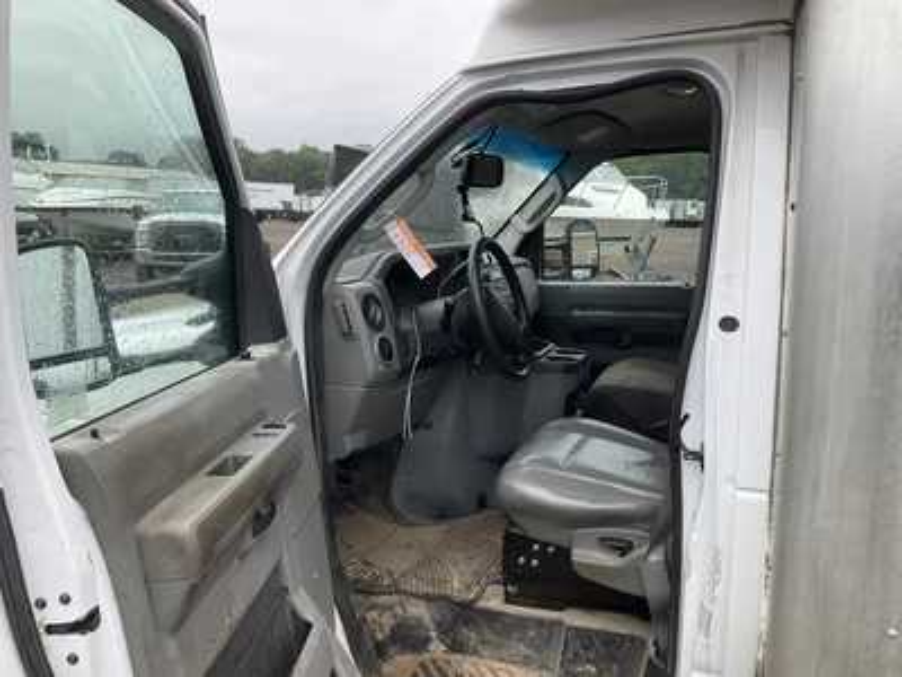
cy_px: 338
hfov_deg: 61.7
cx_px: 451
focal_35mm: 29
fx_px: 756
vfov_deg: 48.2
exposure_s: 1/562
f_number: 1.8
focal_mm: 3
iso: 25
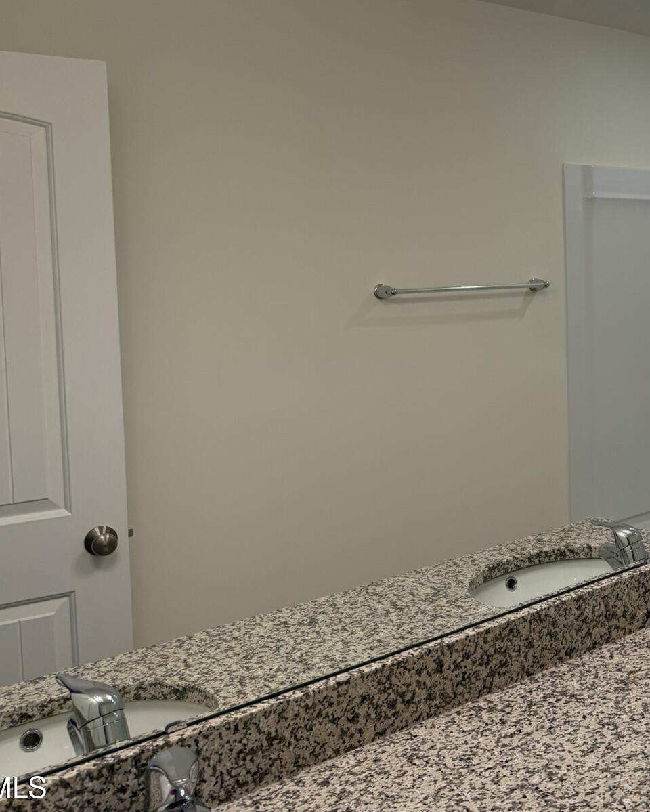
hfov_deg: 33.9
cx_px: 656
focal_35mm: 40
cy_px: 315
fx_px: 961
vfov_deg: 45.5
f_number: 1.78
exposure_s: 1/271
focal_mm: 6.76
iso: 100
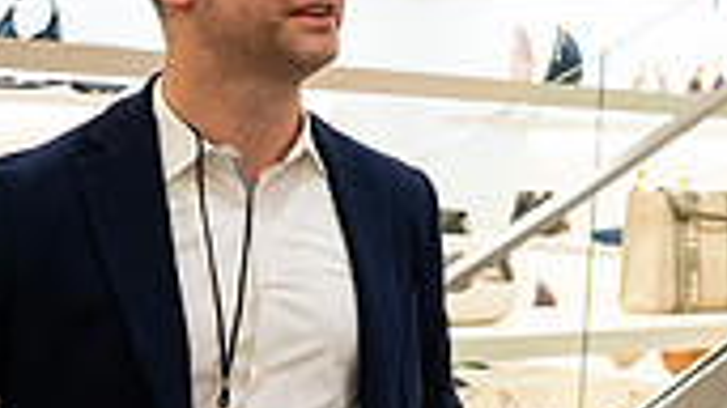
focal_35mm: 93
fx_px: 1792
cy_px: 1
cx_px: 1151
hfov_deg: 19.4
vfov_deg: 12.8
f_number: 3.2
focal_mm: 24
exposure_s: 1/160
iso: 1250
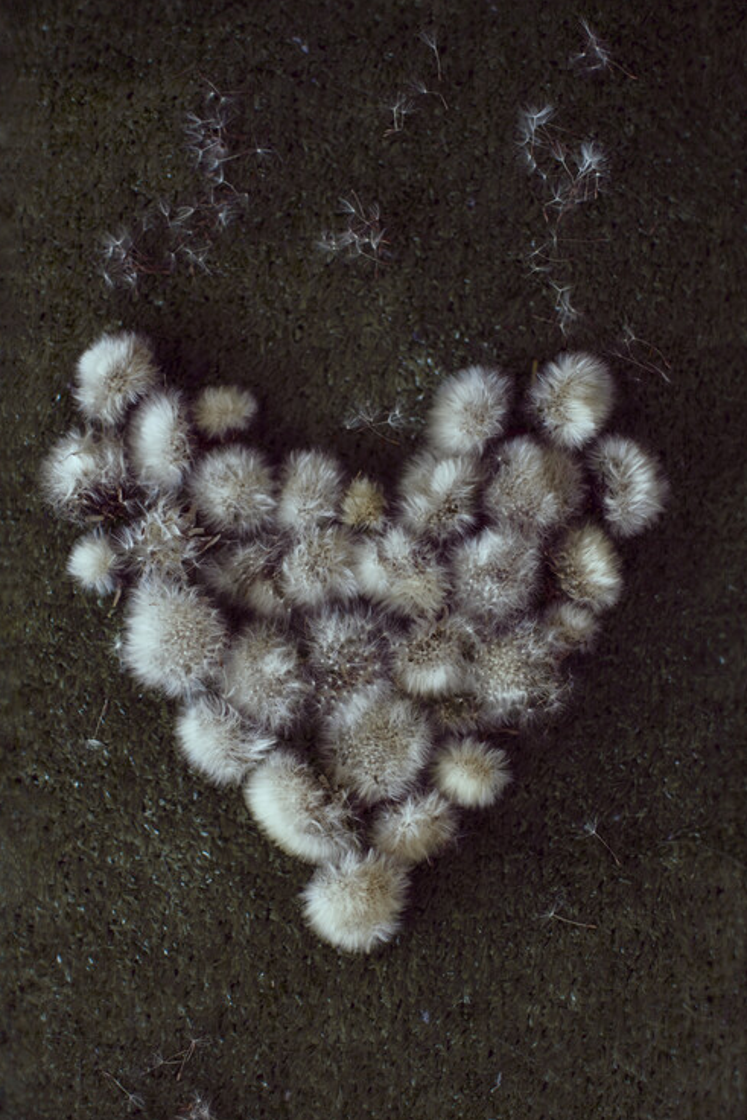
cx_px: 370
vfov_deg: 37.2
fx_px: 1665
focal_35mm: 54
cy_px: 568
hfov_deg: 25.3
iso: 100
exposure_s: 1/640
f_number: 1.8
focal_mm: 35
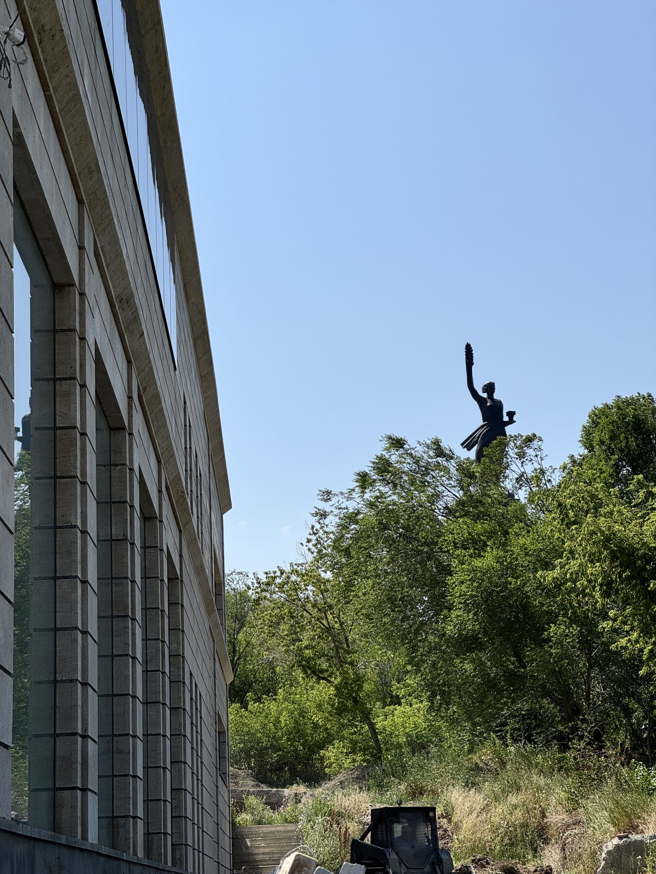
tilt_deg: +14.0
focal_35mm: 77
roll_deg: +1.5
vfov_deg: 25.3
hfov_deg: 19.1
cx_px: 328
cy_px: 437
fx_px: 1946
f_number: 2.8
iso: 25
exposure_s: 1/1357
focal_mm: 9
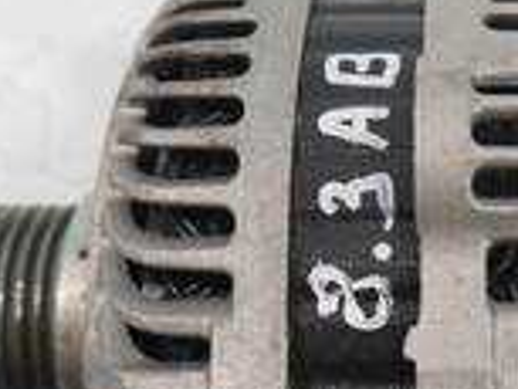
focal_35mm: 88
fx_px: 1318
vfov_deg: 16.8
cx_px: 444
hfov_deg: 21.8
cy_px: 237
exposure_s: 1/60
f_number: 3.5
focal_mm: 14
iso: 500
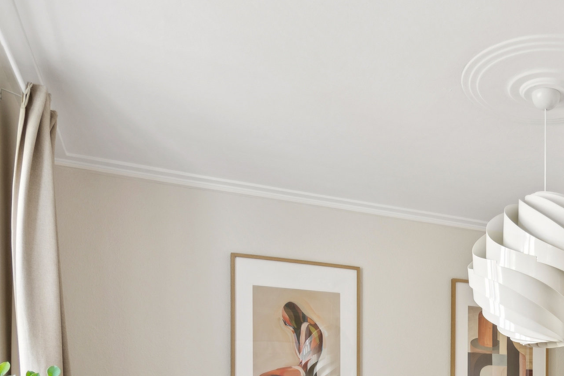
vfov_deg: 28.4
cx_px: 522
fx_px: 658
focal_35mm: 42
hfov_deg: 42.1
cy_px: 431
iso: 400
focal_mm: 18
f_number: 4
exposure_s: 1/25
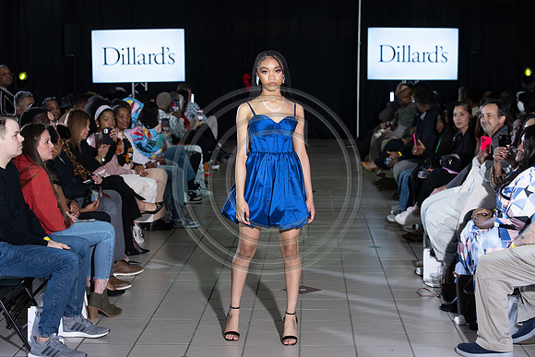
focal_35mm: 70
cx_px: 268
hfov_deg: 28.8
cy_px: 178
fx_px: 1040
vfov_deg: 19.5
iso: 1250
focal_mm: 70
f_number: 5
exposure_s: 1/160
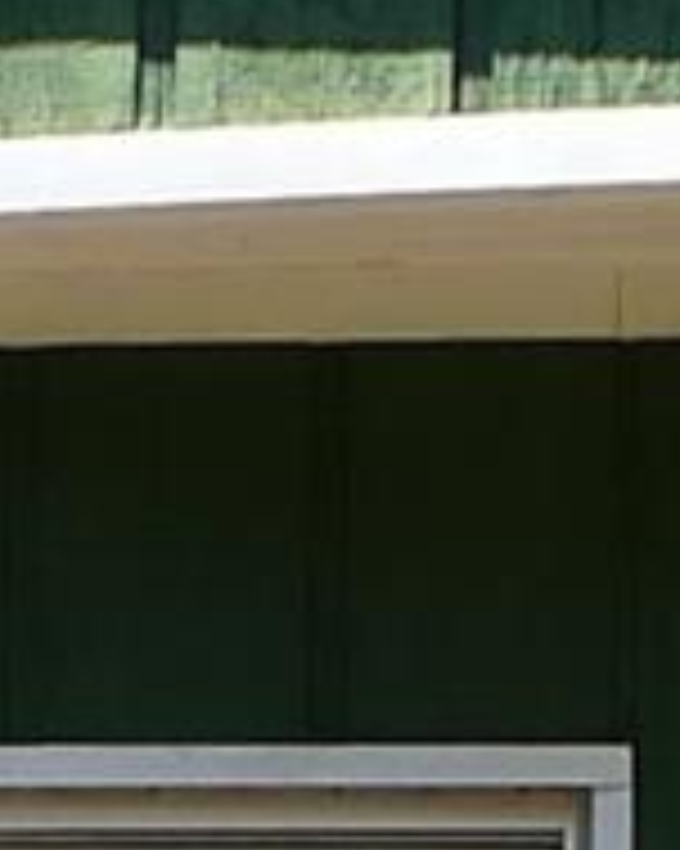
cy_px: 1810
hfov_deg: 6.3
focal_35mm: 244
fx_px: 6143
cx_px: 428
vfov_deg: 7.5
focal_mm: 5.1
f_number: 3.5
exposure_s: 1/400
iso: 80
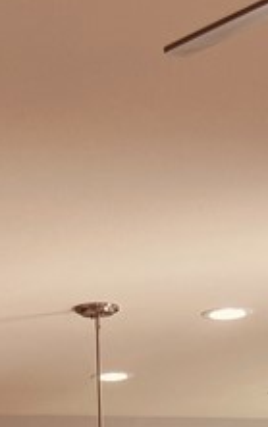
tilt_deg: -9.7
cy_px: 939
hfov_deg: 10.7
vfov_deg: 13.6
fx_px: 1424
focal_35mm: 122
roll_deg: +2.6
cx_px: 83
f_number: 1.6
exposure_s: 1/120
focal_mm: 5.1
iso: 64
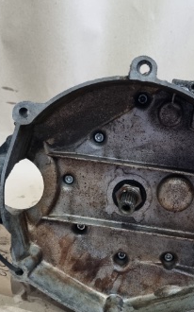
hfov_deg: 34.3
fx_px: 313
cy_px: 187
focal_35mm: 37
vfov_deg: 52.4
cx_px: 118
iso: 400
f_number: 1.8
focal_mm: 6.7
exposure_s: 1/50
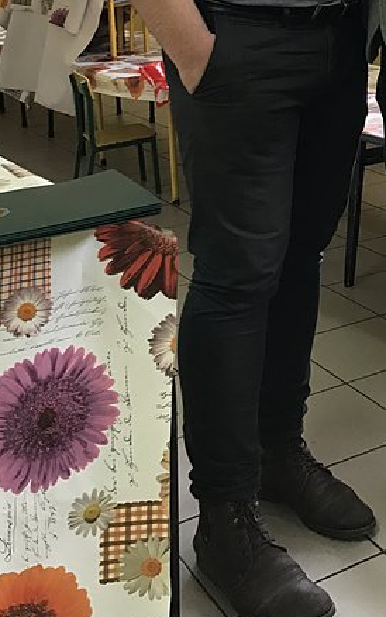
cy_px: -3
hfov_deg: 20.8
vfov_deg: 31.0
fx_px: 1026
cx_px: 354
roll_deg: +2.6
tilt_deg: -3.6
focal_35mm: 61
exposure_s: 1/17
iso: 40
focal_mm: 3.99
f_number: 1.8
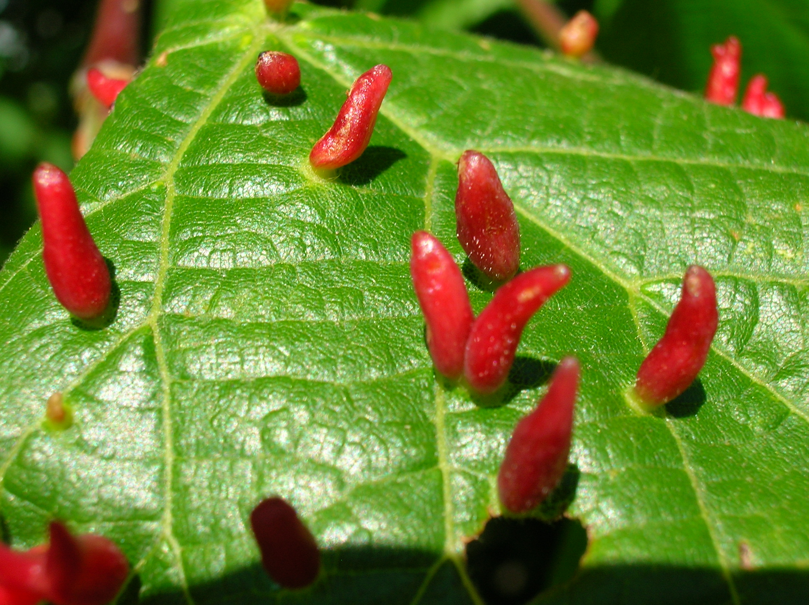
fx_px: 1074
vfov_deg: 31.5
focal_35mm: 46
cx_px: 404
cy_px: 302
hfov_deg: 41.3
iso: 50
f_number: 5.4
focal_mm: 7.7
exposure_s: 1/202
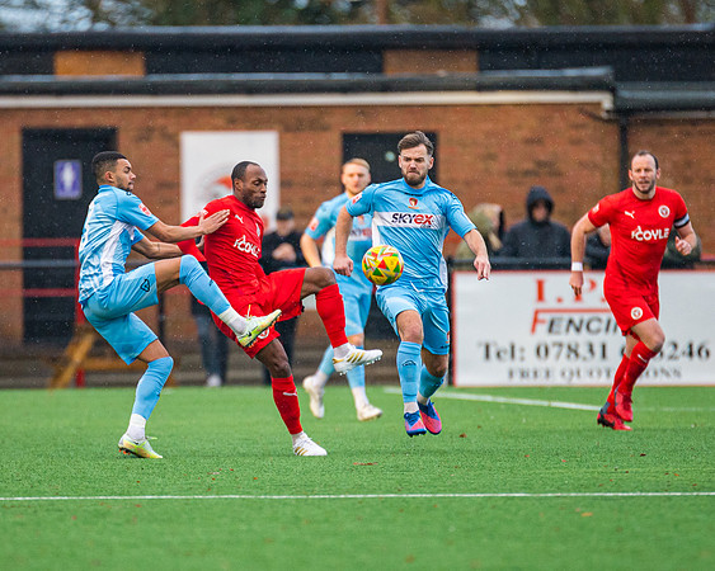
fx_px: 12739
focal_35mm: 602
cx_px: 273
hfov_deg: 3.2
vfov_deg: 2.6
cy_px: 305
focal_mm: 300
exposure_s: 1/1250
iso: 1000
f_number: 2.8
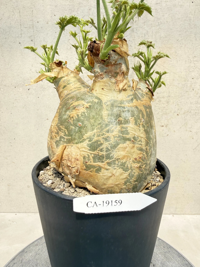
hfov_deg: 54.9
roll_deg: +0.0
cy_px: 133
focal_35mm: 25
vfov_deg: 69.4
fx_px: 193
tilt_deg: -9.1
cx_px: 99
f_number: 2.2
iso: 40
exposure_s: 1/138
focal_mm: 2.22
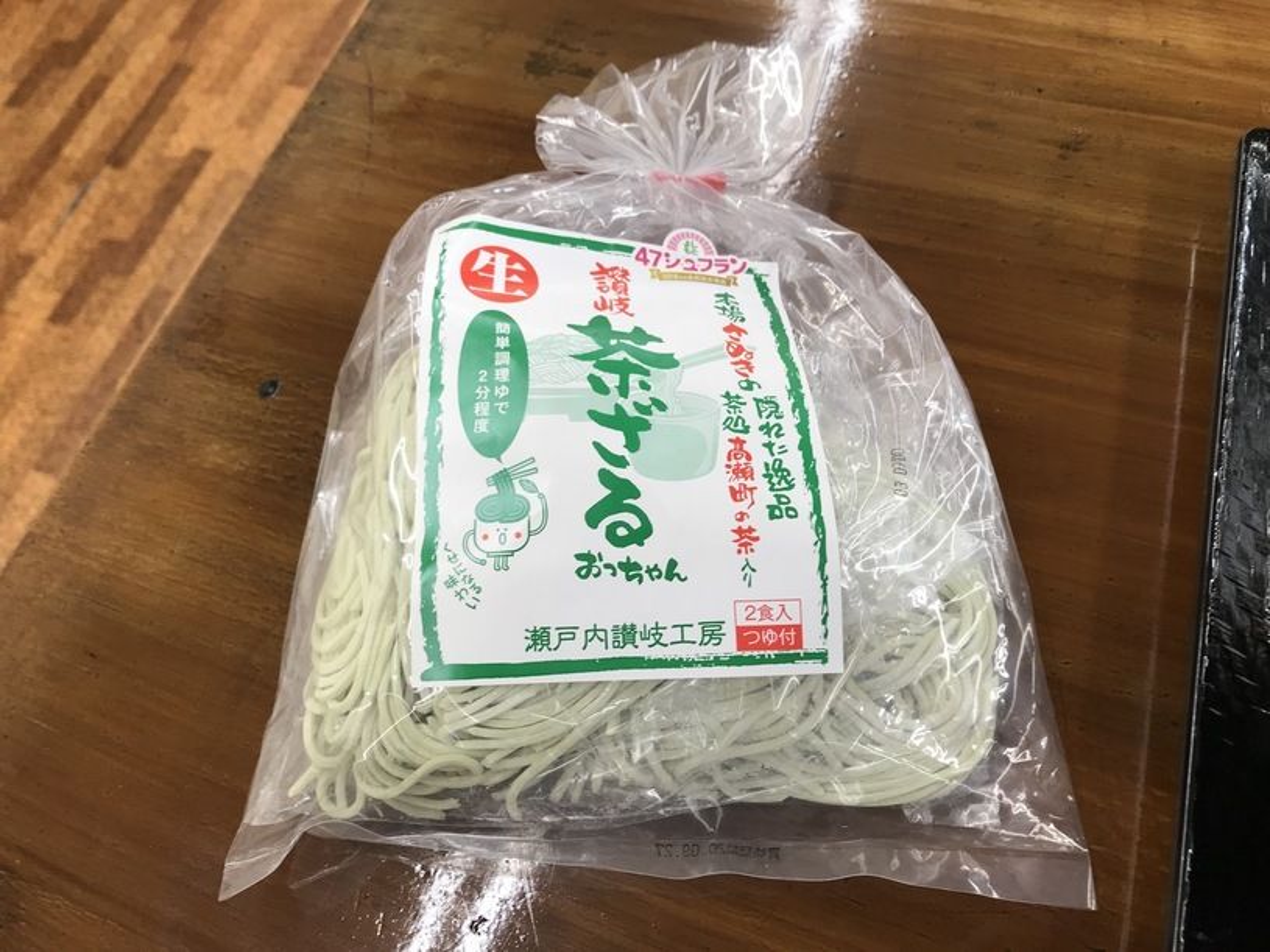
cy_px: 476
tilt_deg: -61.6
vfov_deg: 49.7
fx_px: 1027
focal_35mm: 28
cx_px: 635
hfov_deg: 63.5
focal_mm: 3.99
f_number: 1.8
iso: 25
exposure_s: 1/60
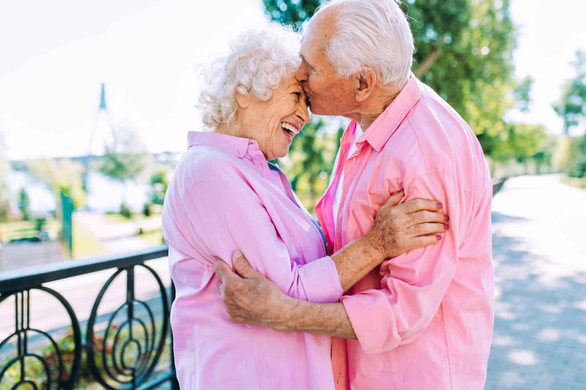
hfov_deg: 49.6
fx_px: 634
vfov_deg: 34.2
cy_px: 203
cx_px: 308
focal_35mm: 39
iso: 125
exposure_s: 1/800
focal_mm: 35
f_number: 2.5
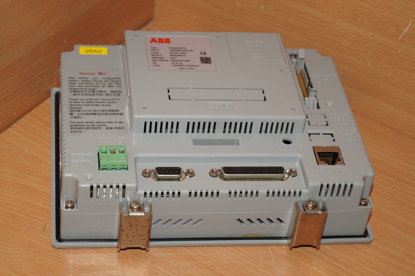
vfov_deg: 16.6
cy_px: 138
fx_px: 951
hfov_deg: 24.6
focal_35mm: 82
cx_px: 208
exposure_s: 1/60
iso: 320
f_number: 5.6
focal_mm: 55
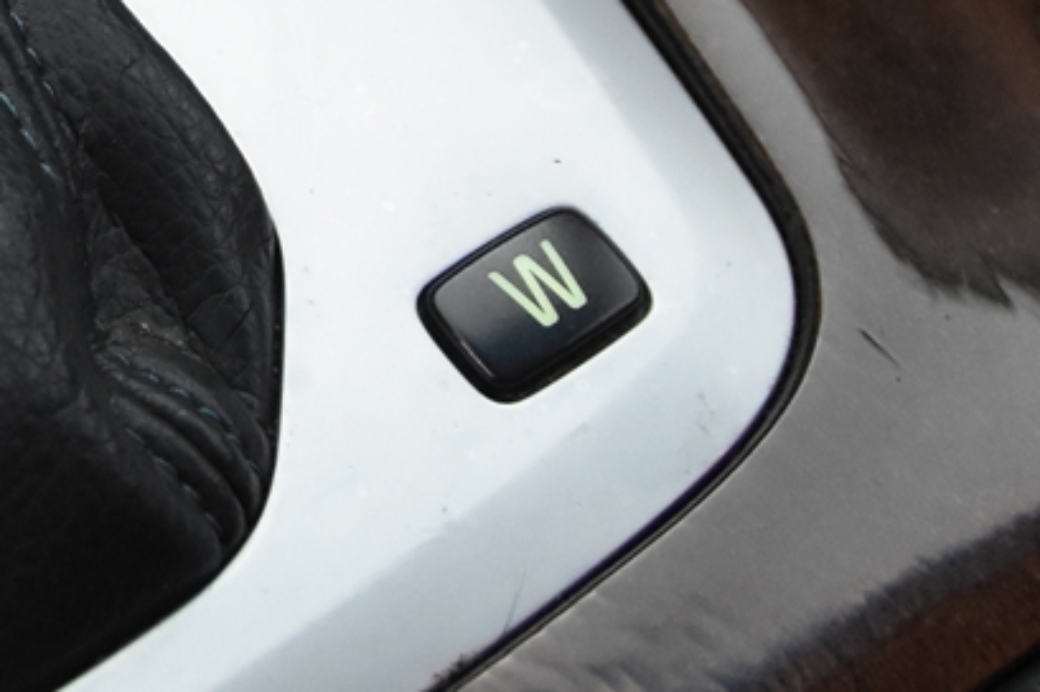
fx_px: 4070
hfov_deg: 14.0
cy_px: -410
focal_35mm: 141
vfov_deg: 9.4
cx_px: -280
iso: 1600
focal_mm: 20
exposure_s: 1/40
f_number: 3
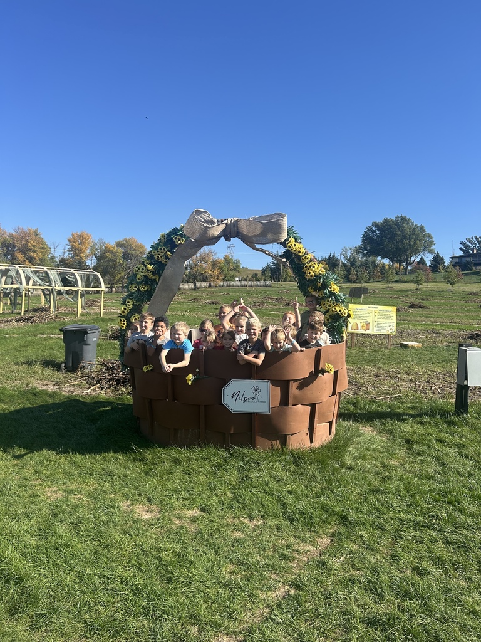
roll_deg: -2.8
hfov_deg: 53.1
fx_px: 482
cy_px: 321
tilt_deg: -0.4
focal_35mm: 26
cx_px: 240
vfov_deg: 67.3
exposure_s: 1/2994
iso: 50
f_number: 1.5
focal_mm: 5.7
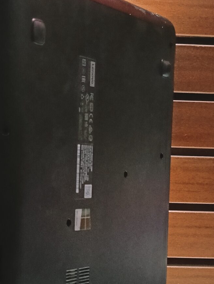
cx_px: 27
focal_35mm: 80
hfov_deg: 18.2
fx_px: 657
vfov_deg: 24.3
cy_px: 190
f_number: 1.8
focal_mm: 3.98
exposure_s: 1/30
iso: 640
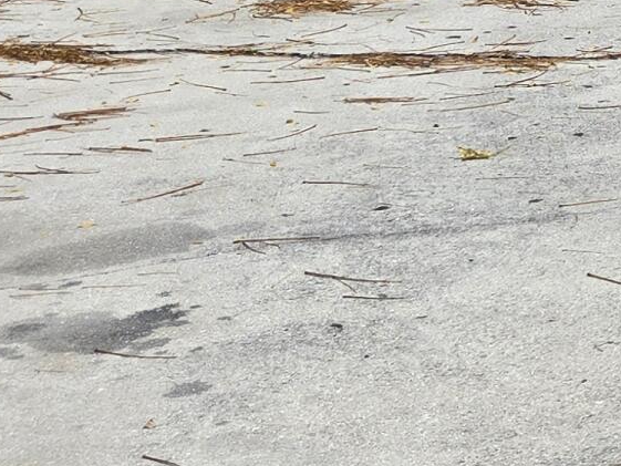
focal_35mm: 123
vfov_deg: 11.4
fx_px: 2207
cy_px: -288
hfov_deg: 13.3
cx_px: 1328
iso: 25
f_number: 1.8
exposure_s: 1/2621
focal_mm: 5.4
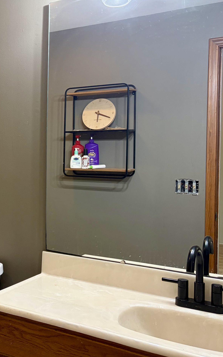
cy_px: 155
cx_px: -31
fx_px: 437
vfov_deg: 44.3
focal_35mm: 45
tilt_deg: +0.0
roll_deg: -0.9
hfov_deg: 26.1
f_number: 1.6
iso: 160
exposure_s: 1/60
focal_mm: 5.96
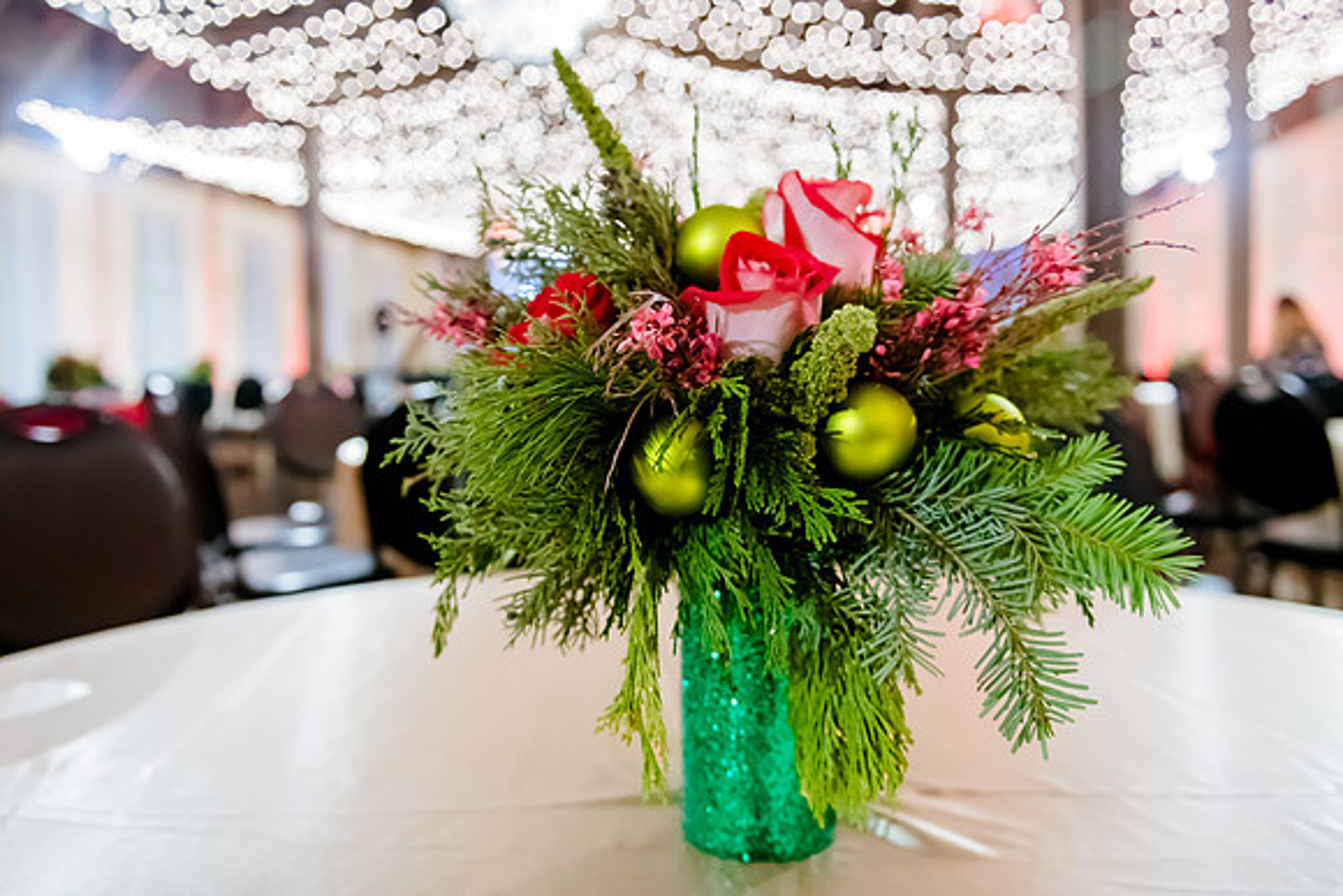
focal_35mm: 29
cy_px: 396
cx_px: 639
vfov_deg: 45.2
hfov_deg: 64.0
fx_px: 1074
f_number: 2.8
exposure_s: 1/50
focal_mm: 24
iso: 4000
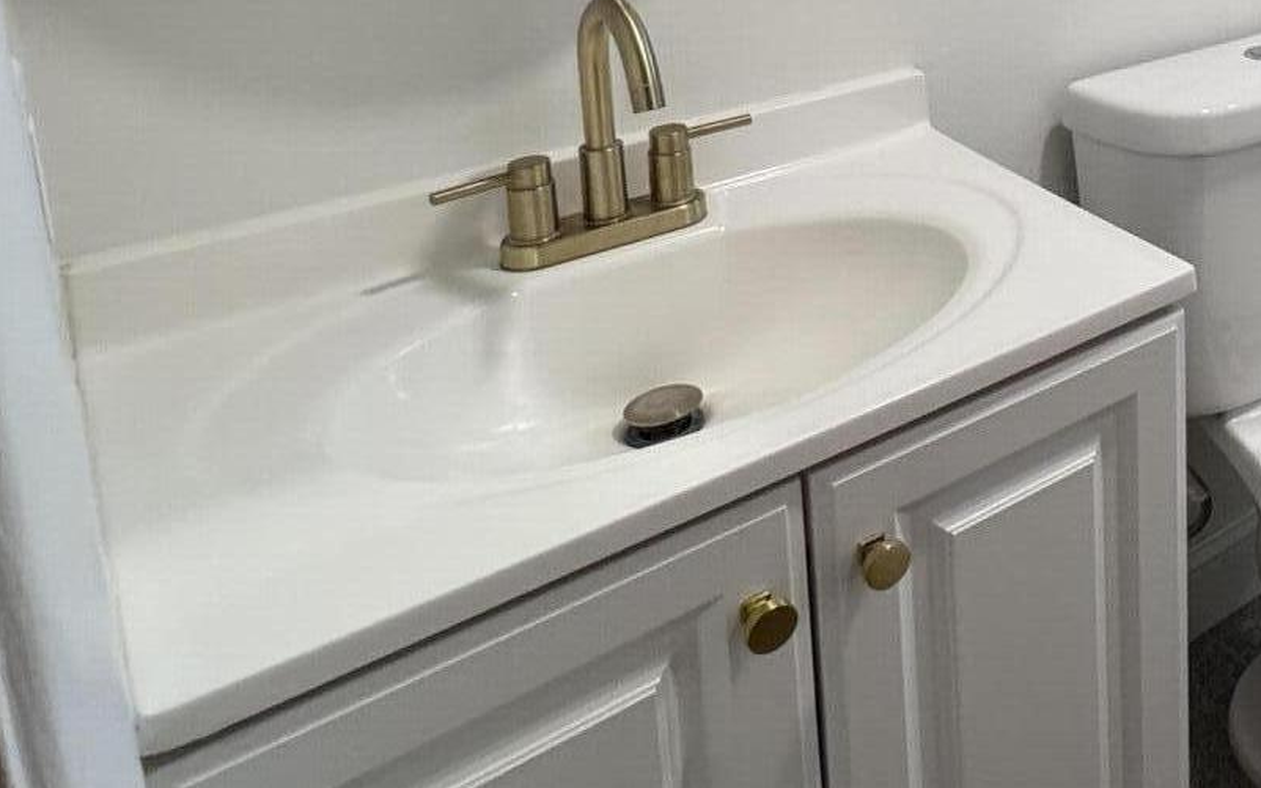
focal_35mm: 37
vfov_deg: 30.0
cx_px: 1442
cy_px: -129
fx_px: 1271
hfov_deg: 40.5
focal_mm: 2.22
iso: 250
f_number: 2.2
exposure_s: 1/120
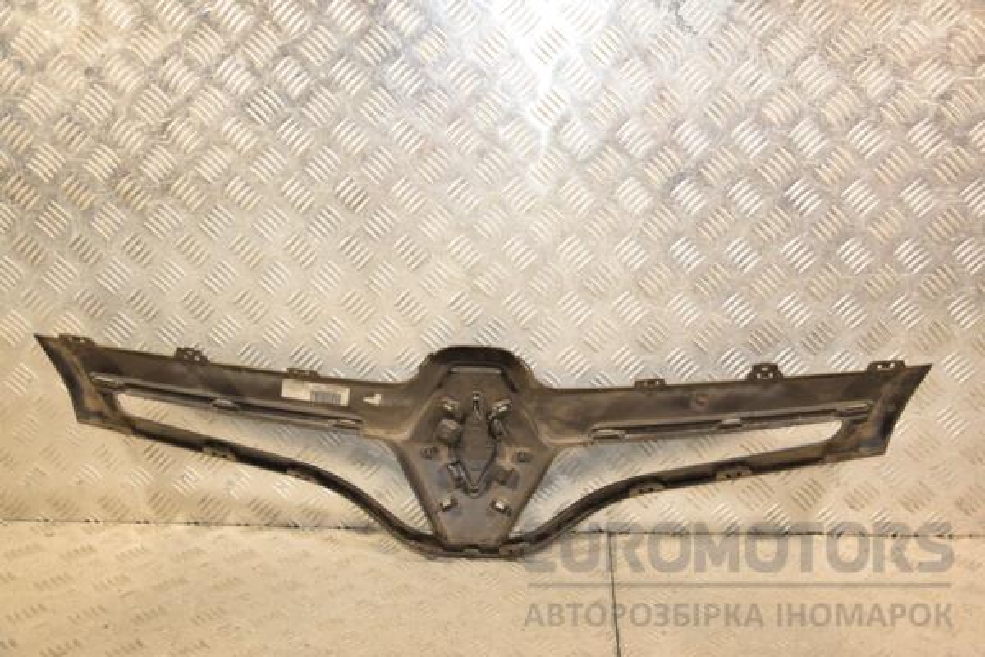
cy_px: 328
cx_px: 492
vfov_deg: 34.2
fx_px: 1067
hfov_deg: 49.6
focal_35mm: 39
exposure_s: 1/160
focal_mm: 26
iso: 800
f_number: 5
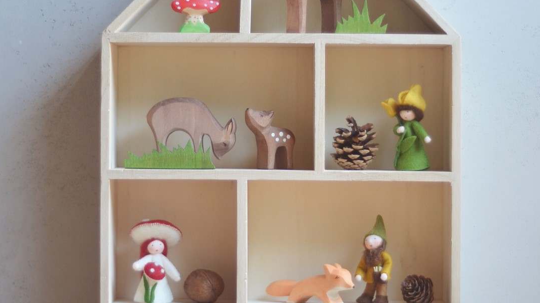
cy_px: 143
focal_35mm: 119
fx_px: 1703
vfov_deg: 10.2
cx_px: 270
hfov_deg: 18.0
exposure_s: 1/100
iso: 250
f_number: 1.8
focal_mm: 50
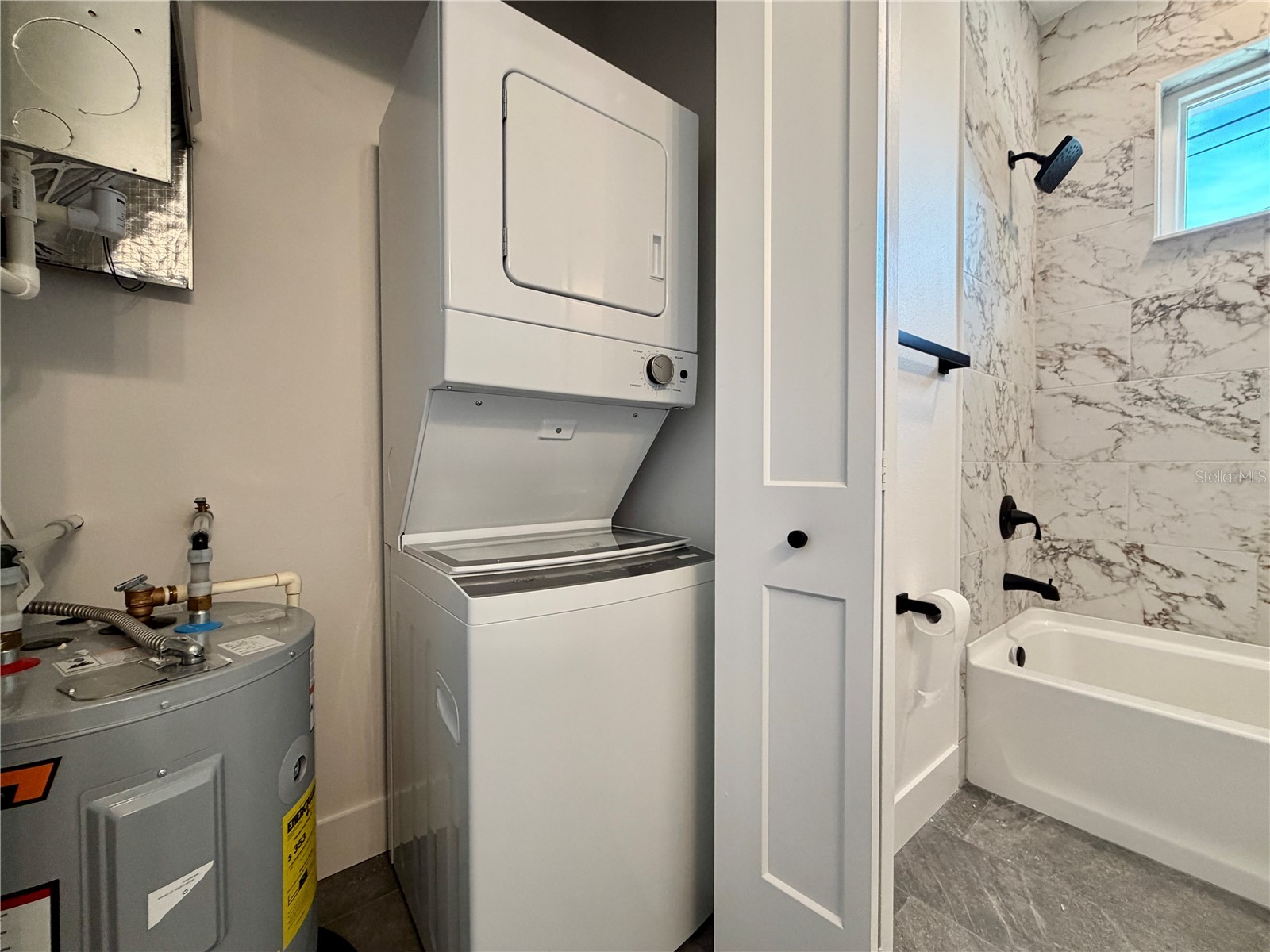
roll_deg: +0.5
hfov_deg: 102.1
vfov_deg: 85.7
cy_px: 476
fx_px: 514
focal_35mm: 14
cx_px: 635
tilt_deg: -0.6
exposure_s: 1/120
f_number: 2.2
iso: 250
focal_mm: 2.22
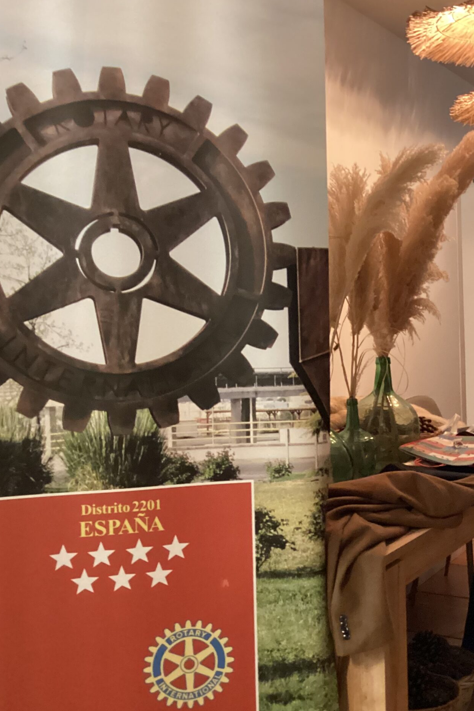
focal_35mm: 44
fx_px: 869
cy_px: 360
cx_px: 386
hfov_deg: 29.7
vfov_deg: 44.5
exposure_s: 1/25
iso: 640
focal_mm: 3.3
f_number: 2.4
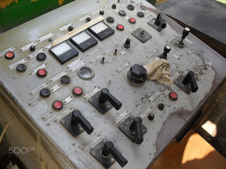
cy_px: 84
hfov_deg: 49.0
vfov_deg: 37.7
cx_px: 113
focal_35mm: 38
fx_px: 248
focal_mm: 6.3
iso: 80
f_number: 2.8
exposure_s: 1/90
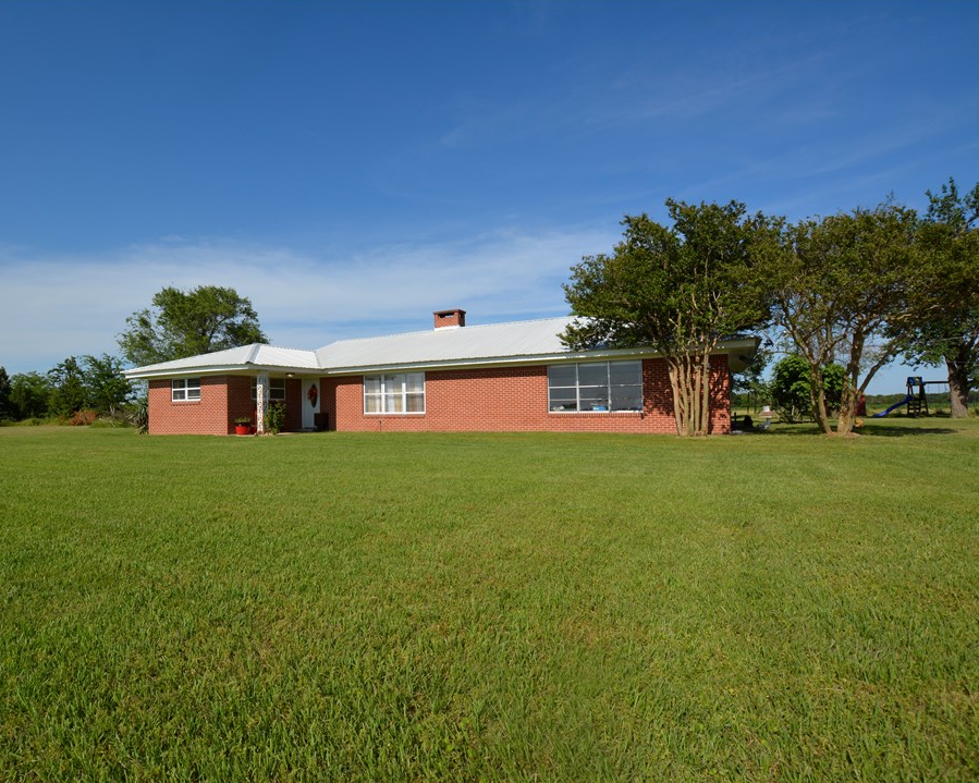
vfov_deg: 77.0
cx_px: 404
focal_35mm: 17
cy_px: 391
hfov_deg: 88.8
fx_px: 493
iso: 100
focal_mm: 10
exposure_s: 1/250
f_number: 8
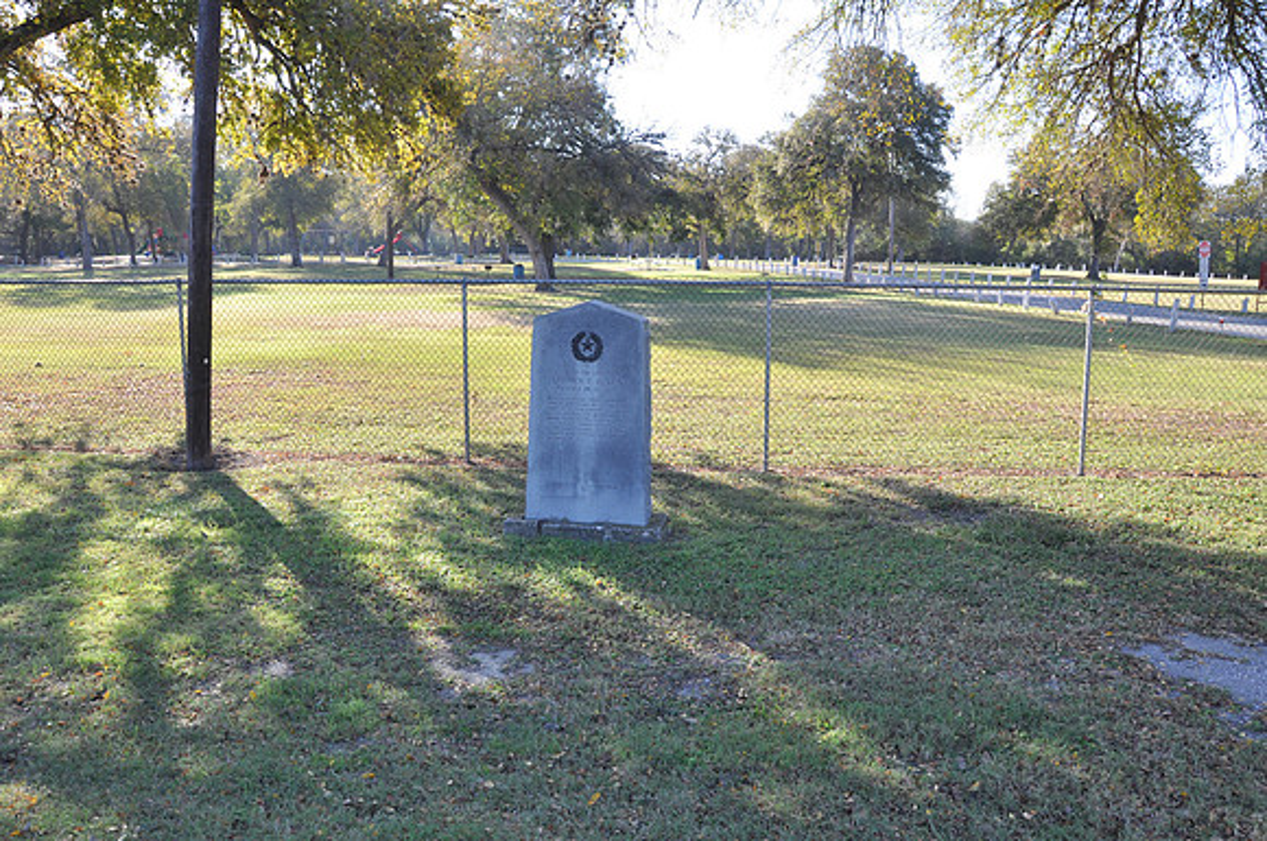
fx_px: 949
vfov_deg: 47.8
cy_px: 420
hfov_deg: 67.5
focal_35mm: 27
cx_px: 634
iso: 200
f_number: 8
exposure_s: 1/60
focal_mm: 18
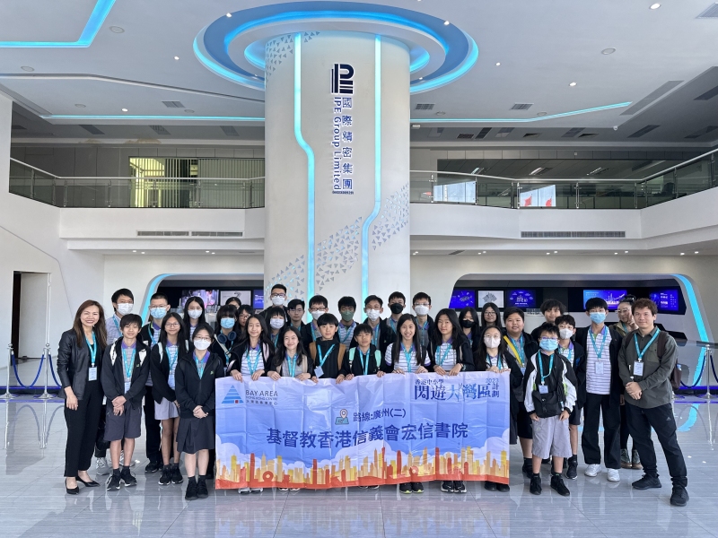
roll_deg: -0.1
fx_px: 498
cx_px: 359
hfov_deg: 71.6
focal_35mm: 24
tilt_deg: +2.4
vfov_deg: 56.8
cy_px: 269
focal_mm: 6.86
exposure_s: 1/100
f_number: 1.78
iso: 125
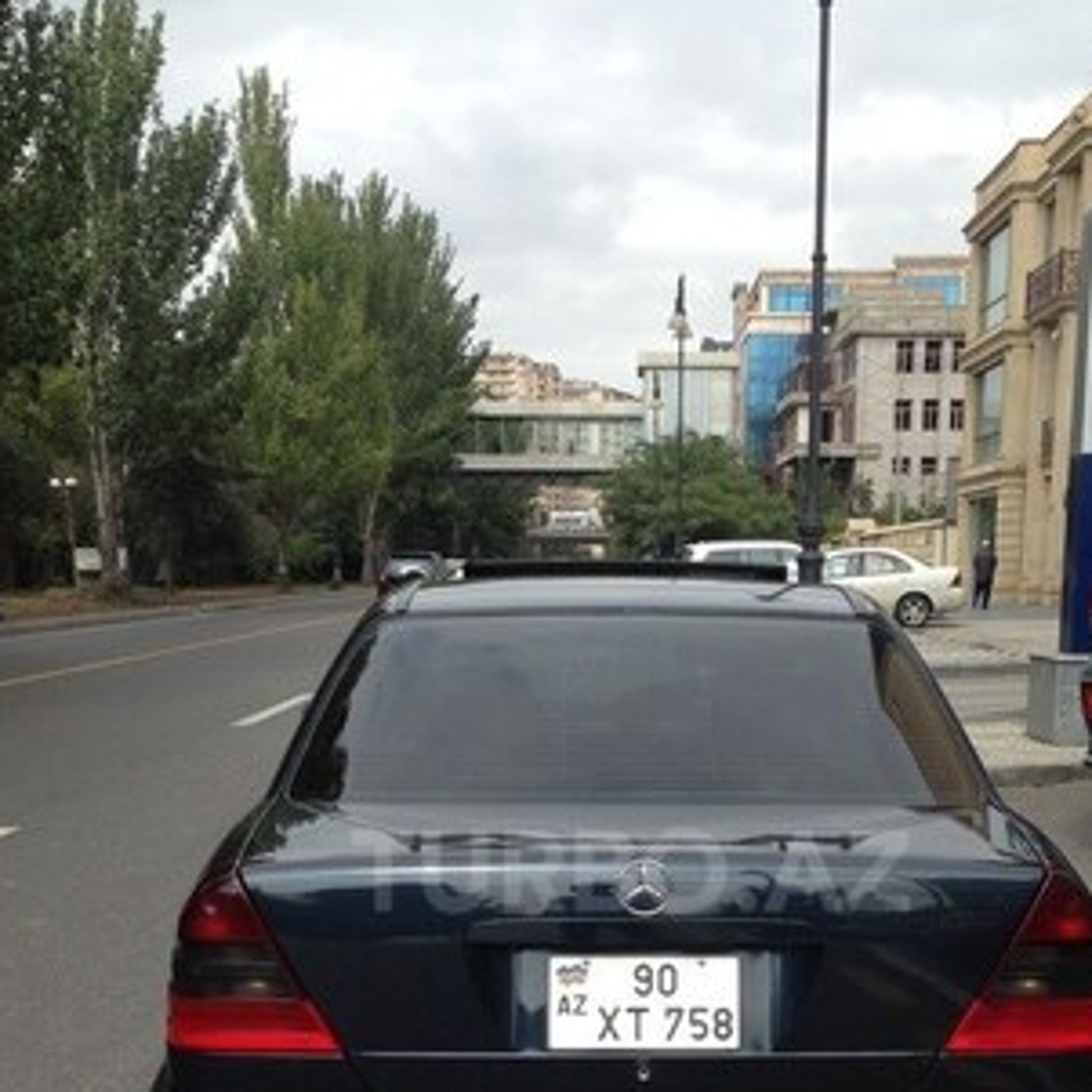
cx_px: 631
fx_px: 1713
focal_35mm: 48
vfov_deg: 34.3
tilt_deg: -8.8
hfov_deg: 35.3
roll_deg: -1.5
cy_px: 871
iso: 50
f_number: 2.4
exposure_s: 1/935
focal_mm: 4.12
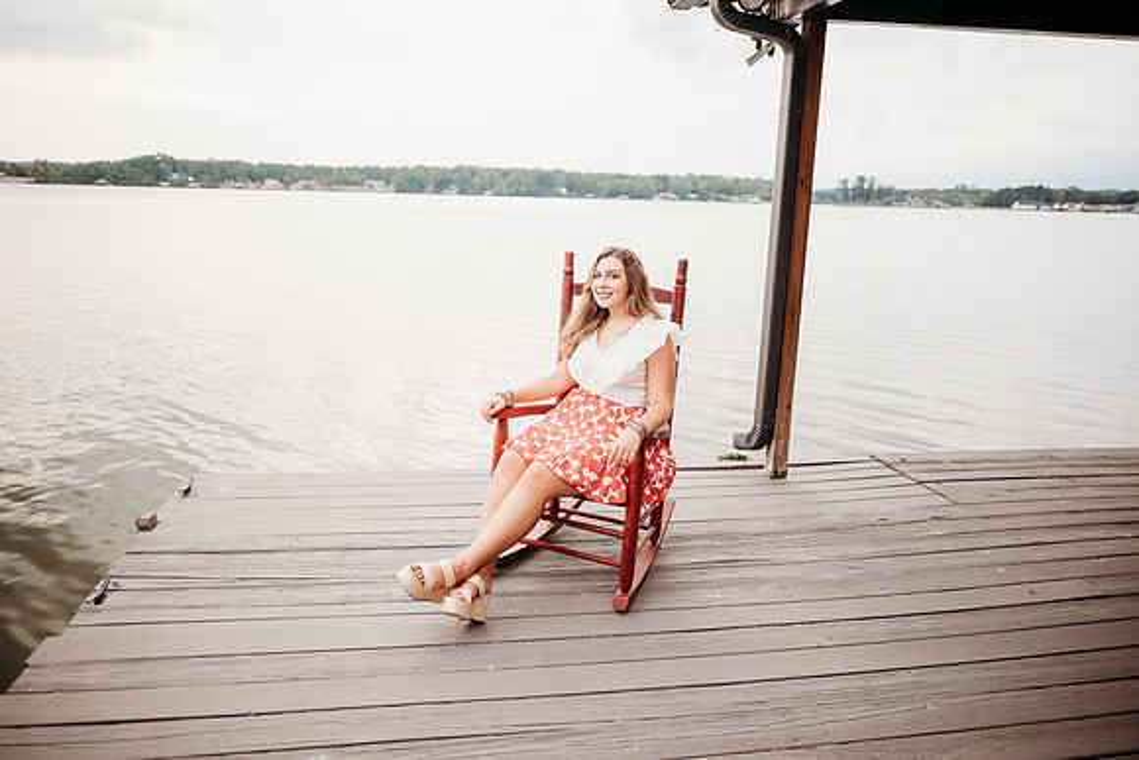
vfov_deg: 53.2
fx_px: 759
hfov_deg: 73.7
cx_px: 570
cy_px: 380
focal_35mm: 24
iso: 200
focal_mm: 24
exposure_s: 1/400
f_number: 2.2
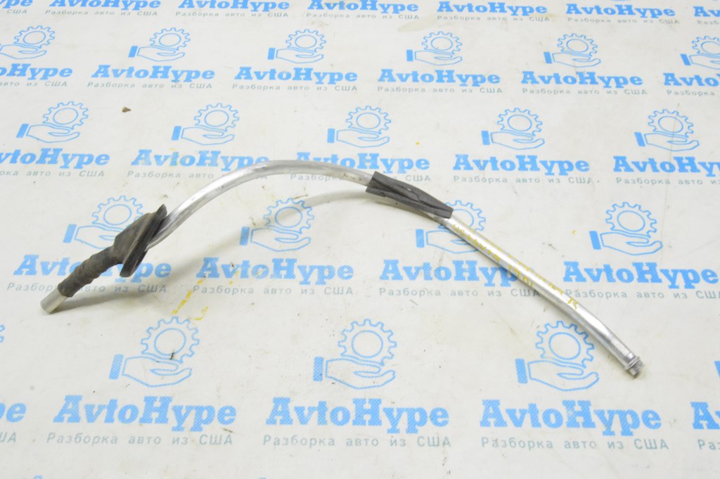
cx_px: 360
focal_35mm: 33
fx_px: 659
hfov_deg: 57.3
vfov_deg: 39.9
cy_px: 240
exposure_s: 1/15
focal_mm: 22
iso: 6400
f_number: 20
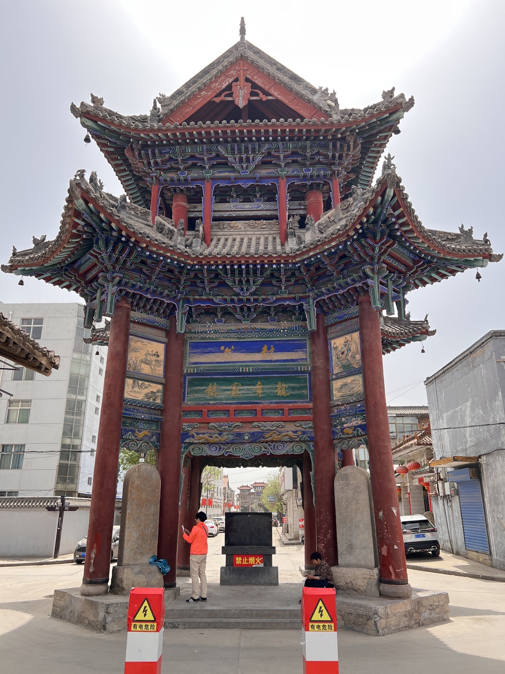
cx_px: 252
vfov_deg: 67.3
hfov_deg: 53.1
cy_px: 337
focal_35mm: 26
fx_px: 506
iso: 50
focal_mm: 5.7
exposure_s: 1/1553
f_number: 1.5
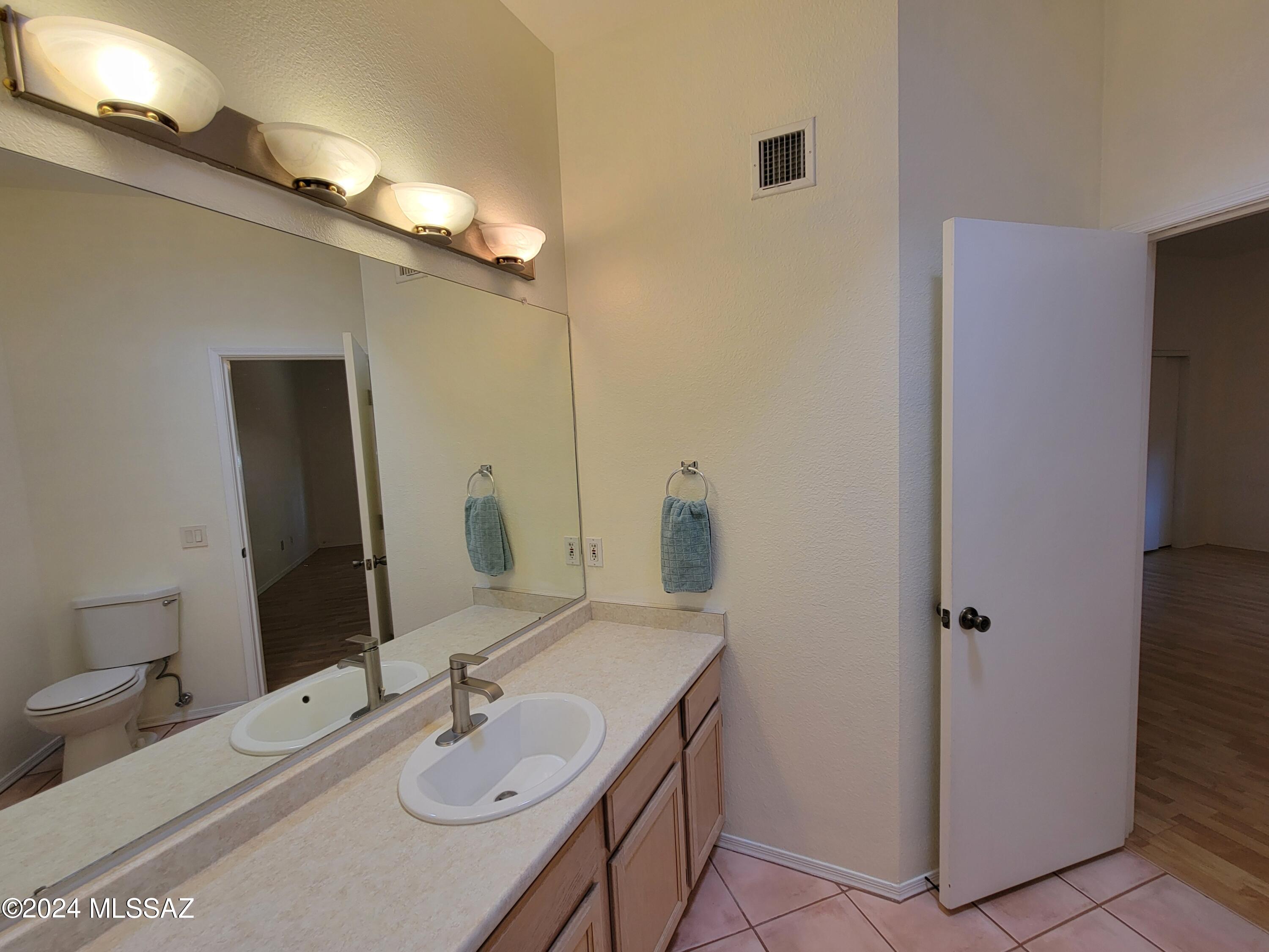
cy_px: 476
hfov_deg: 106.2
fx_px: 477
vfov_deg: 89.9
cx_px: 634
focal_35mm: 13
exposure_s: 1/60.2
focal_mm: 2.2
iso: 64
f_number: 2.2
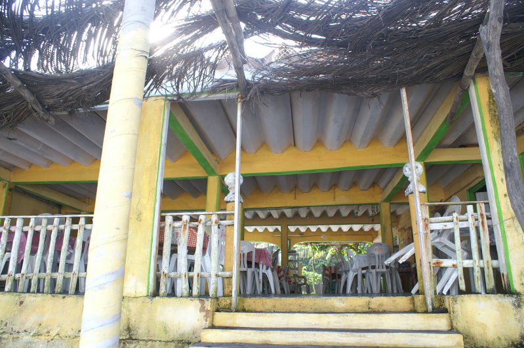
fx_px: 393
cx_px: 262
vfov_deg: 47.8
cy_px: 174
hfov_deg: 67.4
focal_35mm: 27
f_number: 5
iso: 100
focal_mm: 18
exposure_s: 1/60
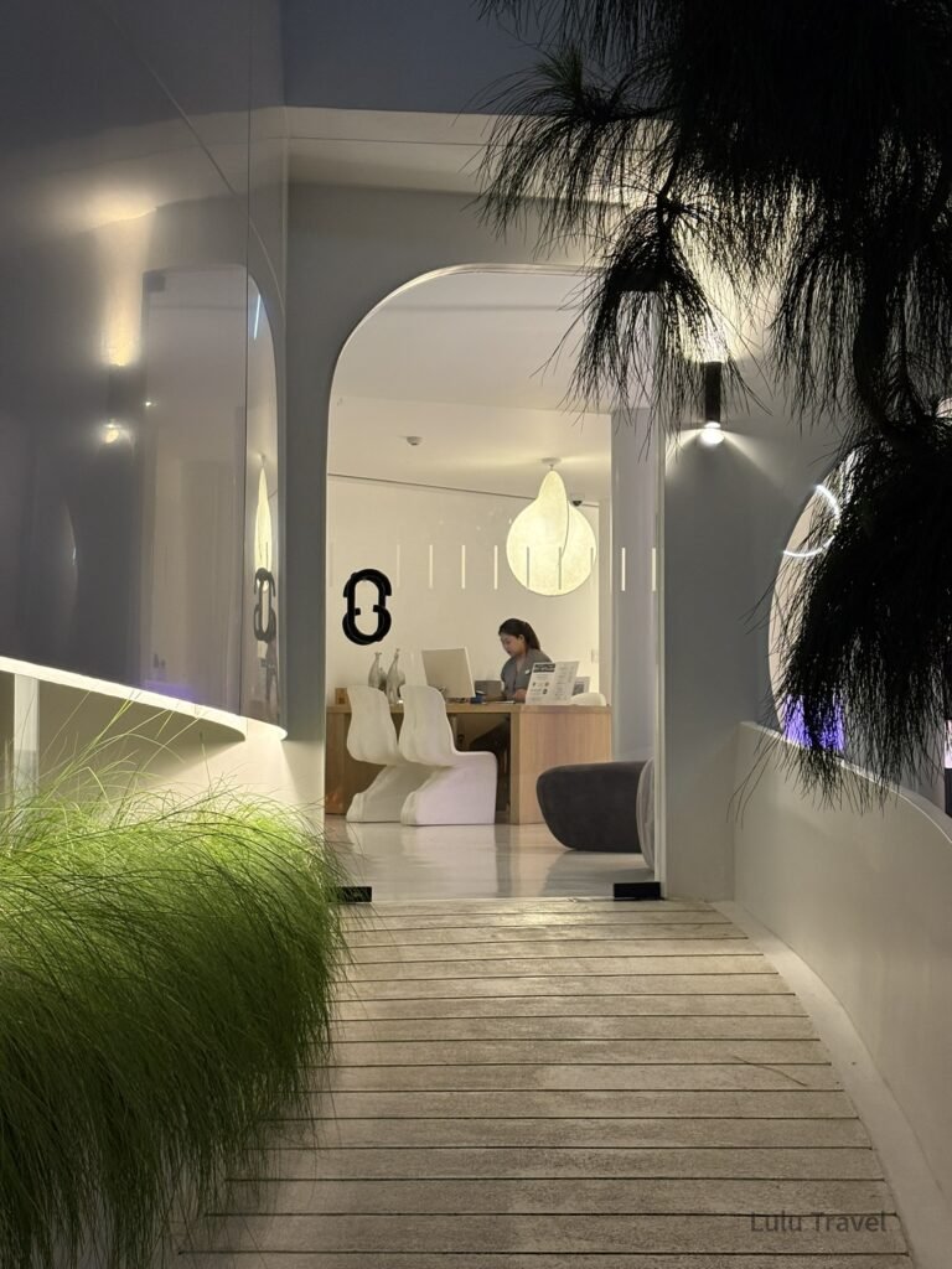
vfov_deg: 36.8
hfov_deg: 28.0
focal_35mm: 52
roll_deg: +0.0
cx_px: 476
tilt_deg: +3.6
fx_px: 1907
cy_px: 634
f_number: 1.6
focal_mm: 5.96
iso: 160
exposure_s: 1/40
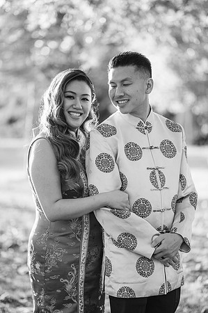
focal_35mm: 85
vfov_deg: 23.9
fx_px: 738
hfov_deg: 16.0
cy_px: 156
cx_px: 104
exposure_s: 1/500
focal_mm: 85
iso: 200
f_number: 2
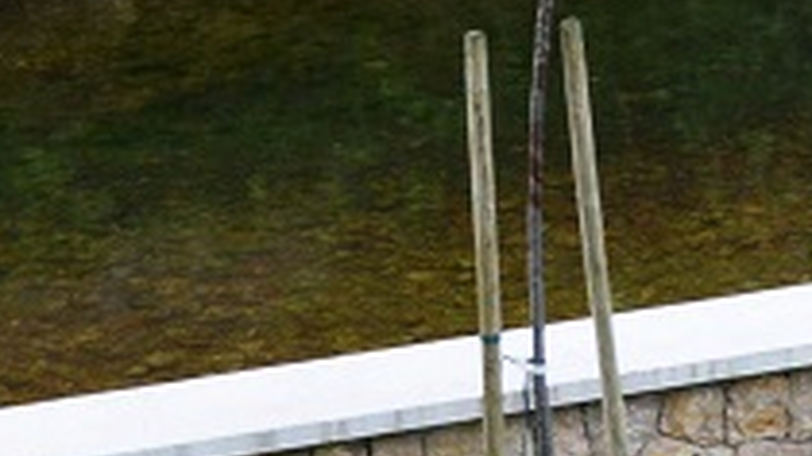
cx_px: 1667
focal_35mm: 162
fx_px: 3487
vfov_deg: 7.1
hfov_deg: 11.8
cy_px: -638
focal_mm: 18
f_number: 5.6
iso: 400
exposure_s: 1/125
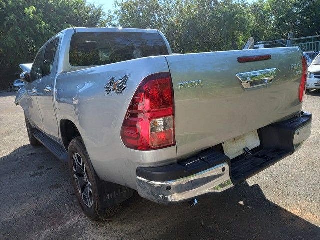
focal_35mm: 25
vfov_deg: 54.9
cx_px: 160
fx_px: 231
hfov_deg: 69.4
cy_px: 120
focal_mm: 4.6
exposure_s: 1/190
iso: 25
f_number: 2
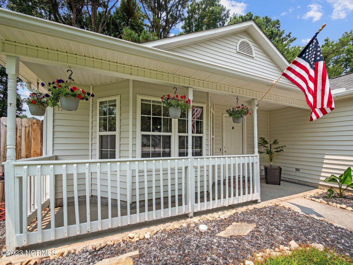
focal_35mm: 14
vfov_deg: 85.7
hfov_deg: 102.1
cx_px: 176
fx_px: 143
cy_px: 132
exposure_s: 1/1250
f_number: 5.6
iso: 400
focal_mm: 7
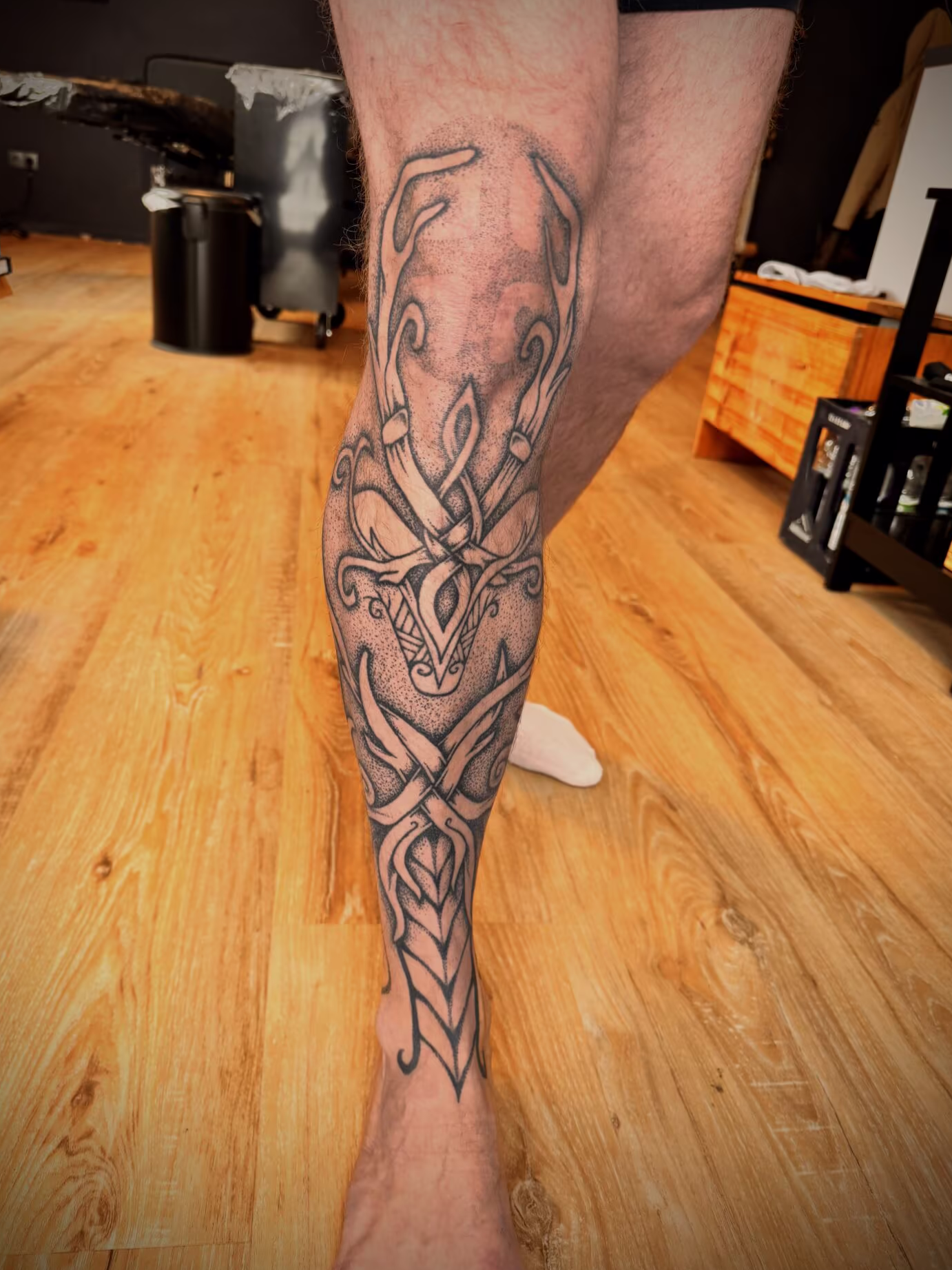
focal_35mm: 25
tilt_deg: -23.9
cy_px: 626
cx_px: 464
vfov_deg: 69.4
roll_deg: -7.0
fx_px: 917
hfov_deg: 54.9
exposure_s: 1/121
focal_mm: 6.76
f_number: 1.78
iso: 125
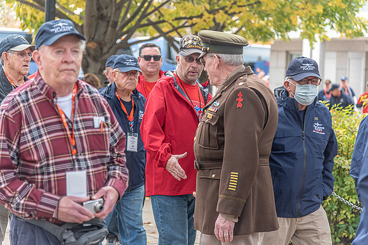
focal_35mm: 92
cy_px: 122
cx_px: 184
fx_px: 941
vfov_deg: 14.9
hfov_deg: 22.1
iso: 500
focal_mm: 92
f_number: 4
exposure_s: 1/200
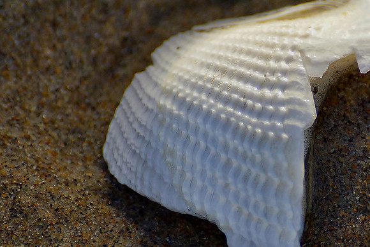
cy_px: 124
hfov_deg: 4.6
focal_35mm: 450
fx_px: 4626
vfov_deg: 3.1
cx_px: 185
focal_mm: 300
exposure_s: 1/500
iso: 250
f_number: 5.6
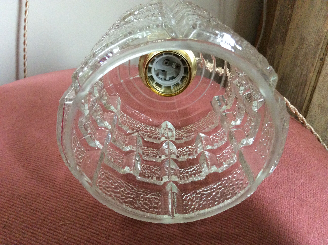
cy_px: 122
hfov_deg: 56.9
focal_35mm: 32
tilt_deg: -32.7
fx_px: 303
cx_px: 164
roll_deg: -1.1
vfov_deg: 44.1
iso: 250
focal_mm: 3.3
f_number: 2.4
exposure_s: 1/25
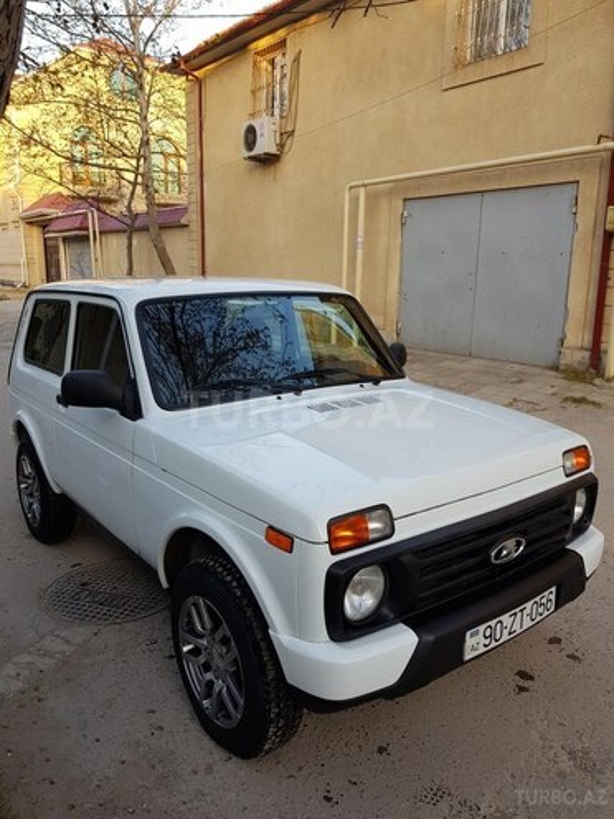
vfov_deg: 67.3
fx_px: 615
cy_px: 410
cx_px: 307
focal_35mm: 26
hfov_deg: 53.1
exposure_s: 1/153
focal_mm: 4.2
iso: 40
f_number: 1.7
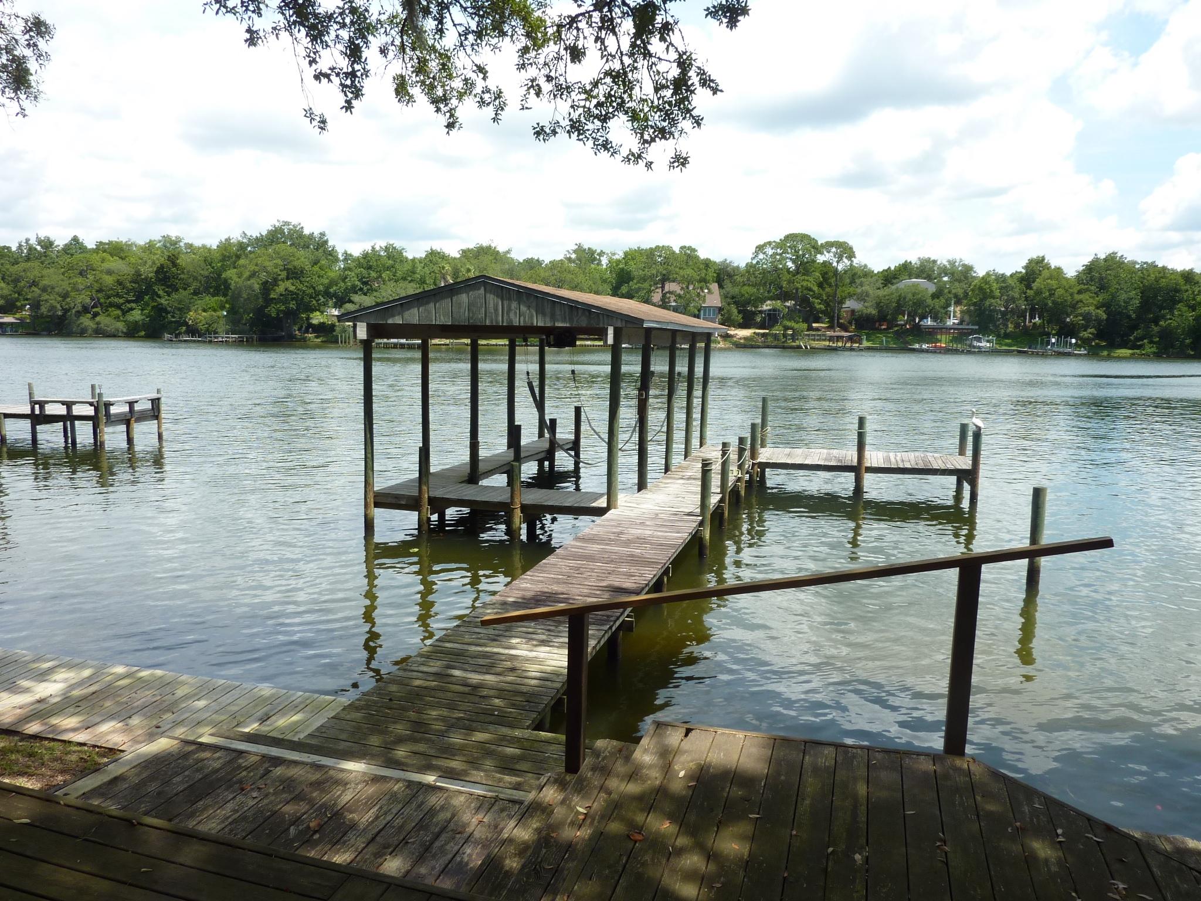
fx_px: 867
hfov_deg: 69.4
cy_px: 450
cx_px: 600
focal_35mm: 25
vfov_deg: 54.9
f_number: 4
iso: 80
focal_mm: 4.1
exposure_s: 1/400
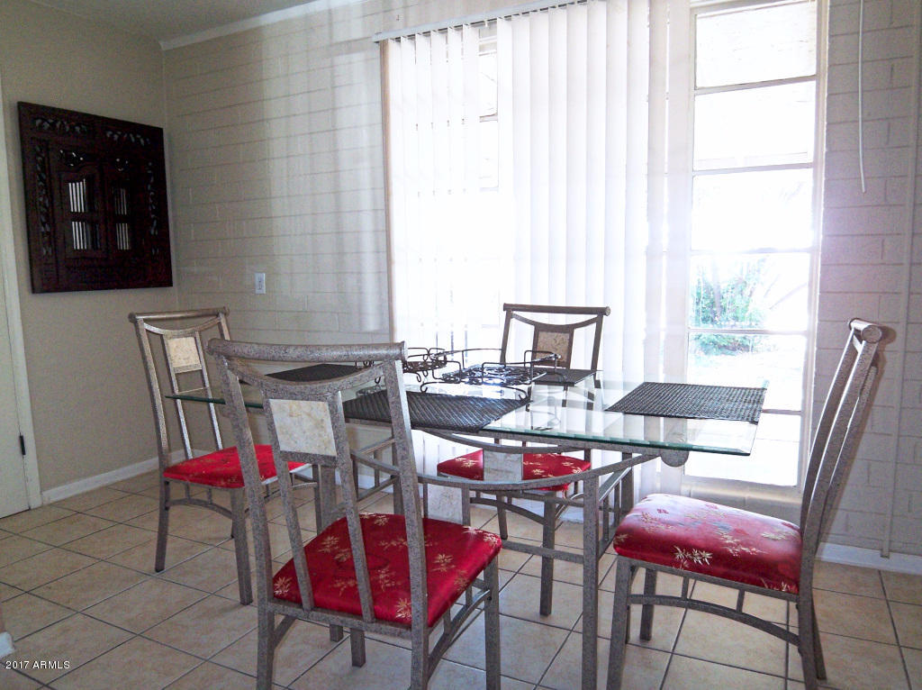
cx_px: 461
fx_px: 612
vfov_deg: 58.8
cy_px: 345
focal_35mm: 23
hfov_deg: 74.0
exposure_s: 1/30
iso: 125
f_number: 2.8
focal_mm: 3.8
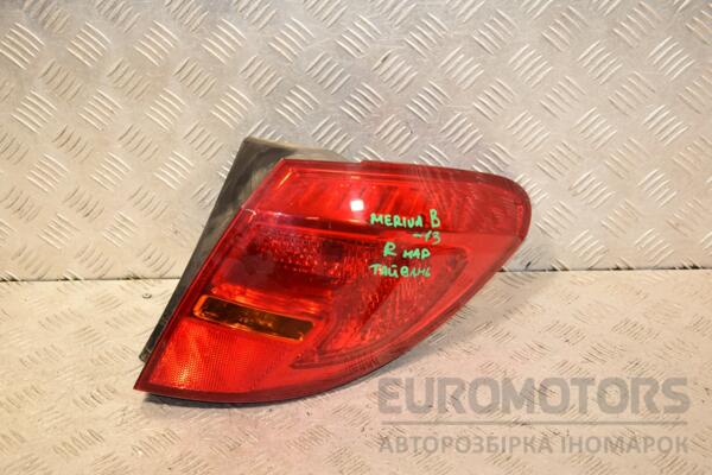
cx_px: 356
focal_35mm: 60
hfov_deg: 33.4
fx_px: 1187
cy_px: 238
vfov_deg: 22.6
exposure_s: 1/200
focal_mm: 40
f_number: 5.6
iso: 800
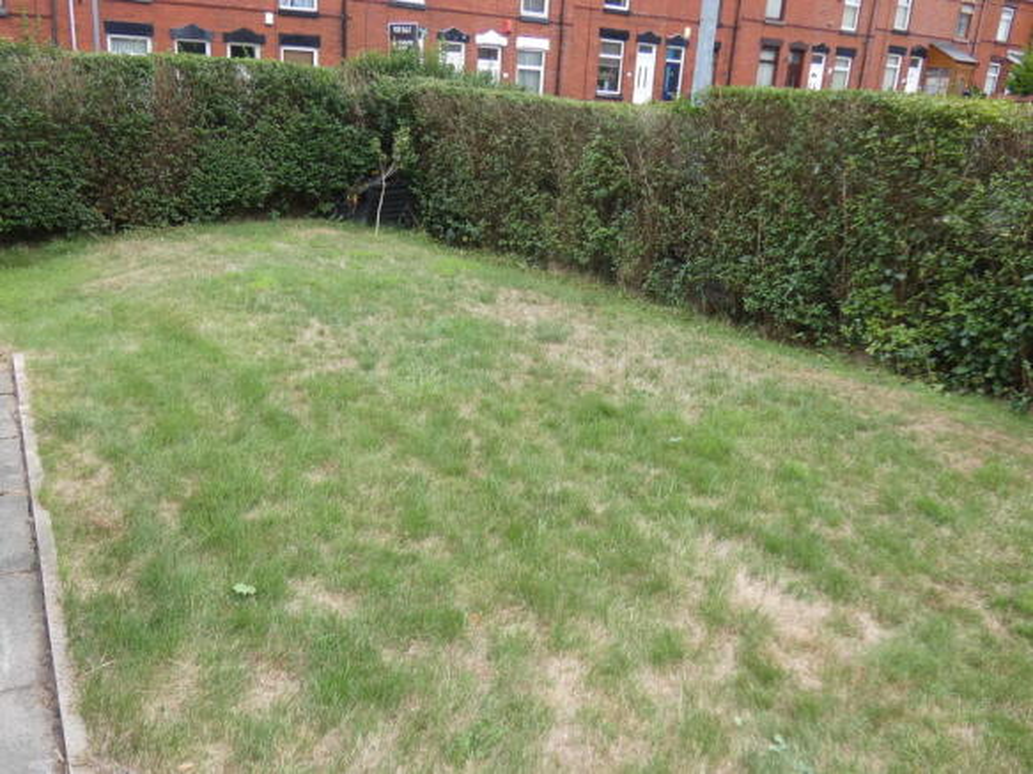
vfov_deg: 46.8
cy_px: 387
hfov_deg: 60.0
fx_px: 895
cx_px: 516
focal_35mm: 30
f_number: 3.3
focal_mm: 5.3
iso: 80
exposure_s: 1/160
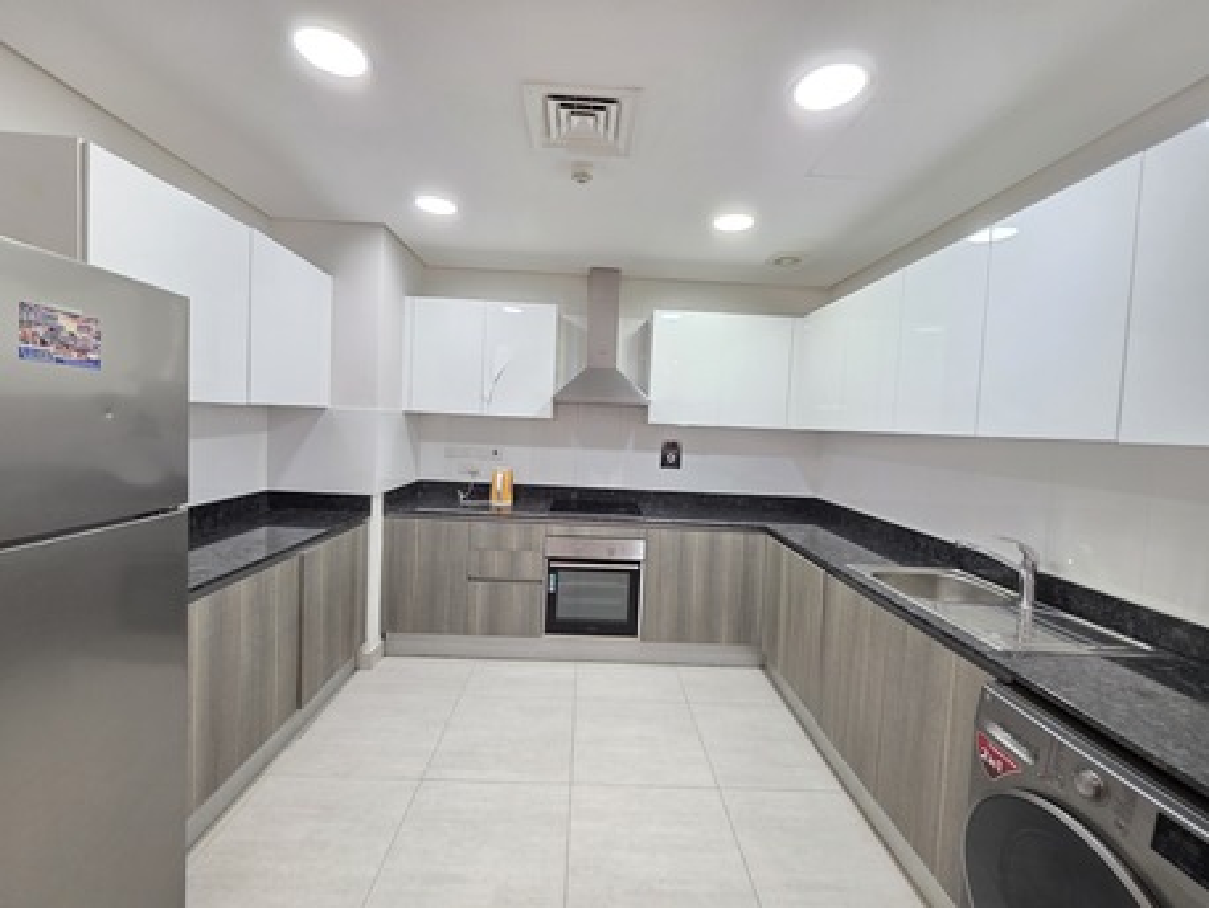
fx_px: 454
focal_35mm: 13
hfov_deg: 106.2
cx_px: 604
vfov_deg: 89.9
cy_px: 454
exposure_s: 1/50
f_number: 1.9
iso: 200
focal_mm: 2.2
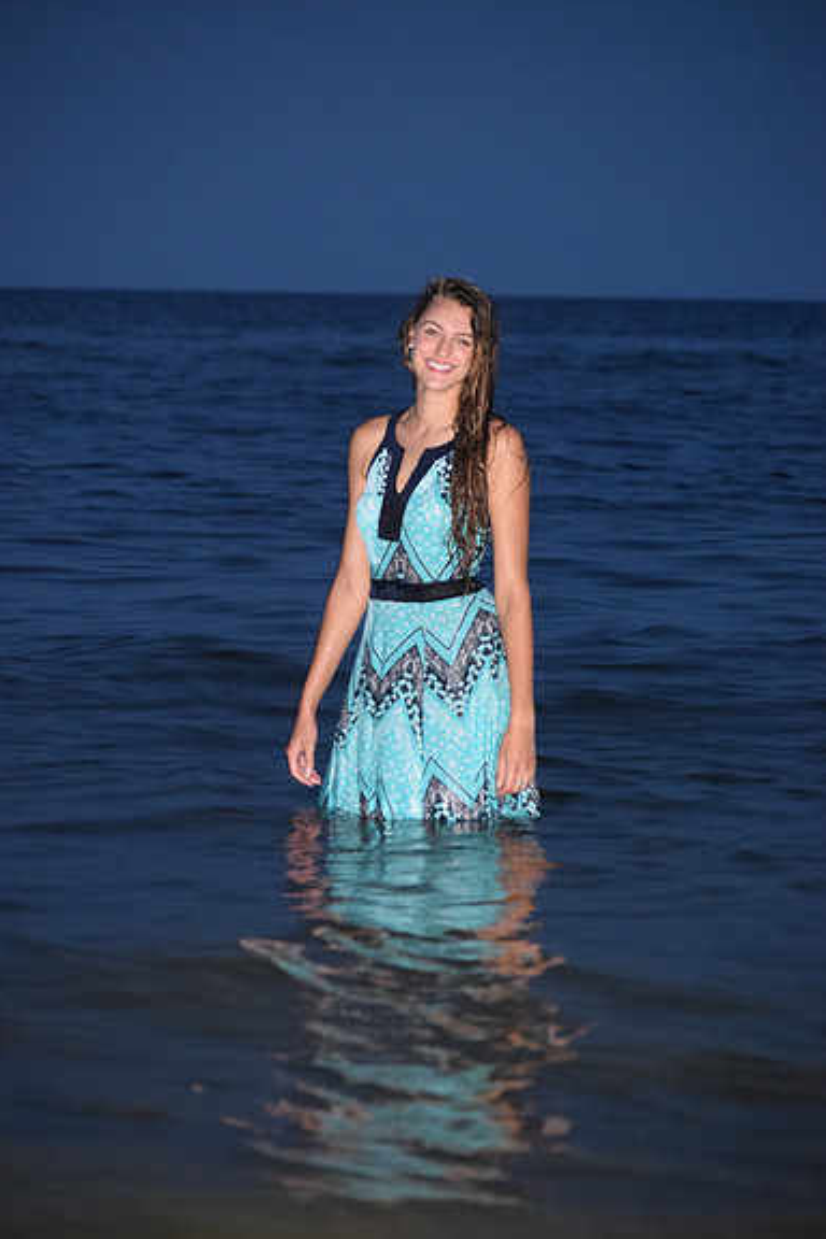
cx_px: 412
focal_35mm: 148
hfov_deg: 9.3
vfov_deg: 13.9
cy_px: 617
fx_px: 5093
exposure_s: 1/10
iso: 3200
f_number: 4.5
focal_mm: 98
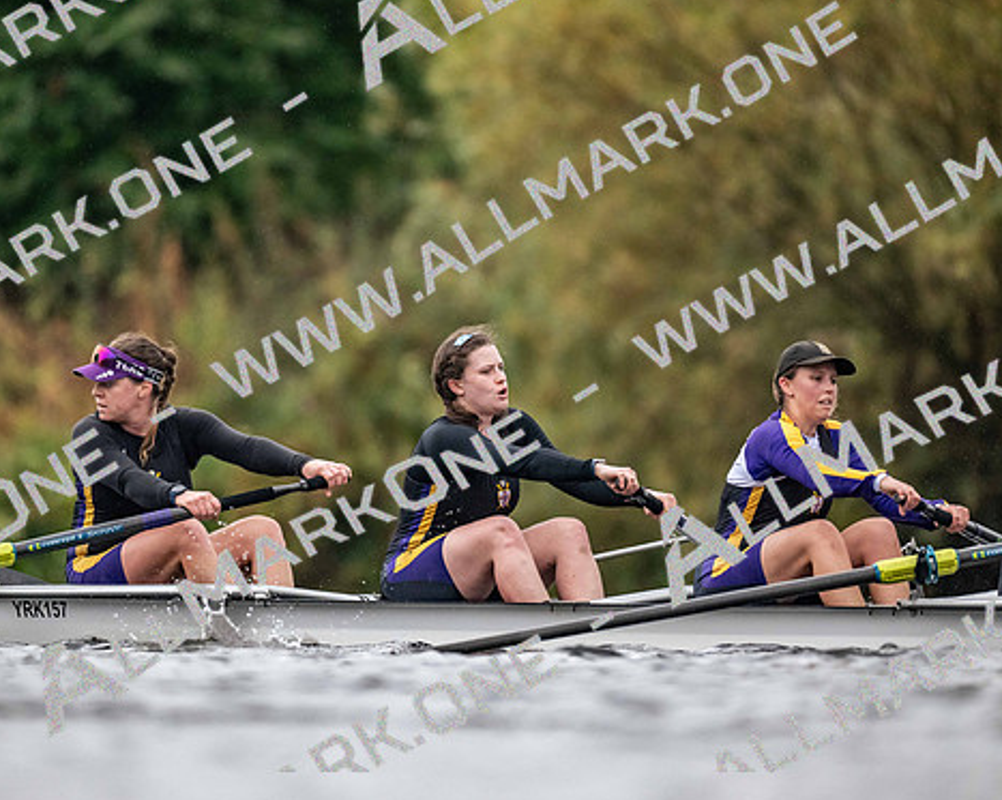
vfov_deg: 2.2
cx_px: 476
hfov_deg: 2.8
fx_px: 20746
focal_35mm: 700
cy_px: 404
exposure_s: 1/2500
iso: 3600
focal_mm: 600
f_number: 4
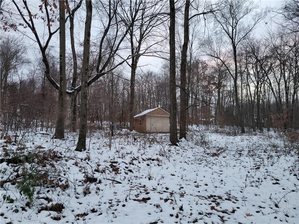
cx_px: 150
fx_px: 225
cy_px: 112
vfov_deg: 53.1
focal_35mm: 26
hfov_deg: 67.3
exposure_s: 1/50
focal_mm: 5.4
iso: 80
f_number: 1.8
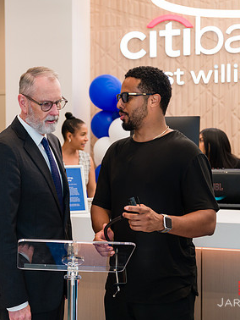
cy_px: 162
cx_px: 53
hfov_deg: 22.7
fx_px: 591
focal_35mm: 64
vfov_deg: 30.2
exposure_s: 1/200
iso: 320
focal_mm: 43
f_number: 3.2
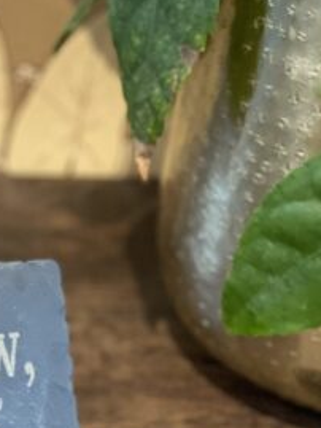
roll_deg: +0.7
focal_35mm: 129
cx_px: -6
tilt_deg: -40.3
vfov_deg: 14.8
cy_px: 496
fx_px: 1594
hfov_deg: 11.4
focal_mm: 6
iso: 320
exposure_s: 1/33
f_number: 2
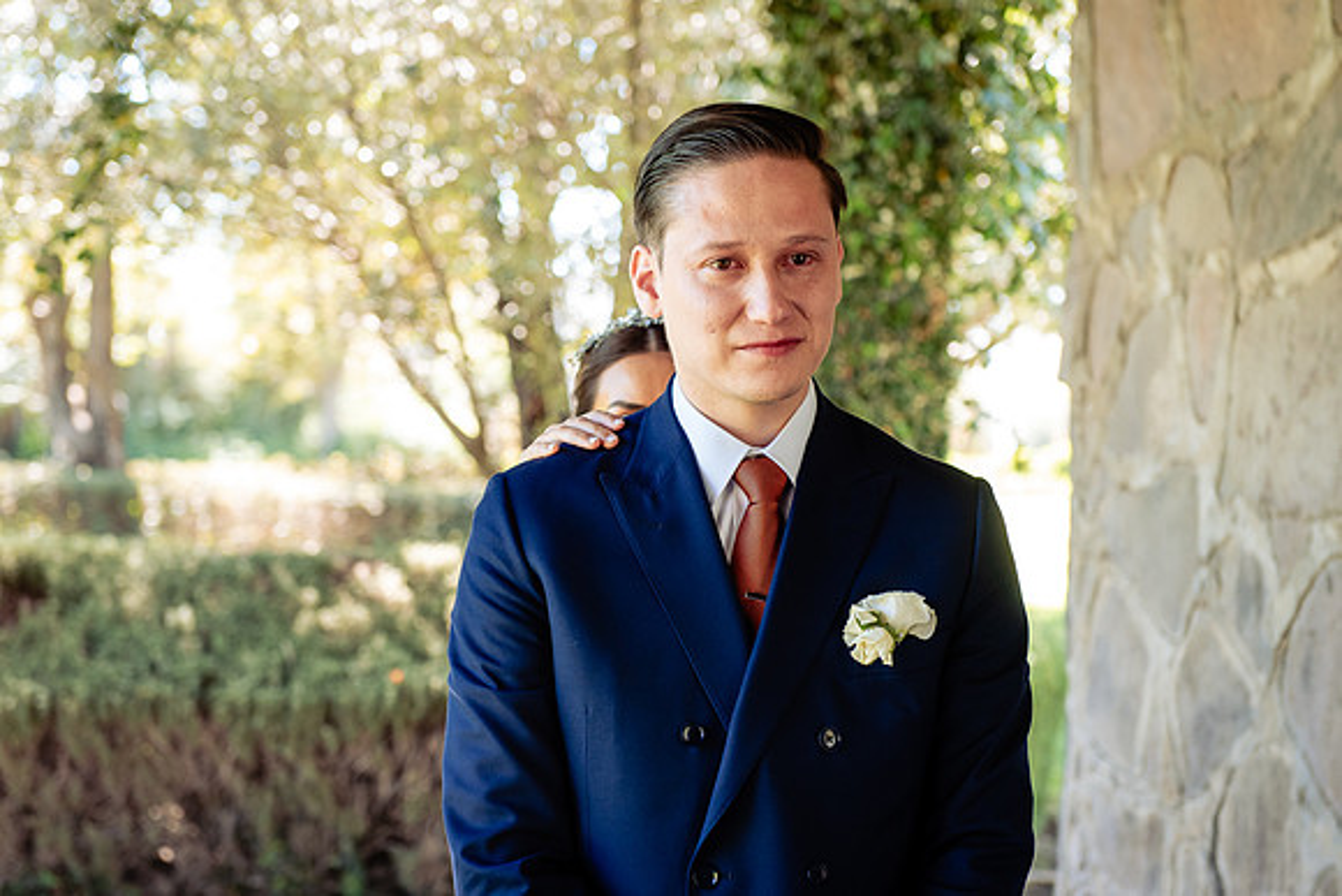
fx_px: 2974
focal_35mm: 80
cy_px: 444
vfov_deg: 17.1
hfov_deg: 25.4
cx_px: 645
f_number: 4
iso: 400
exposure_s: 1/125
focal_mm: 70
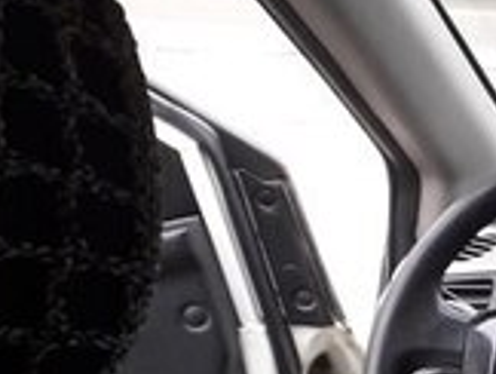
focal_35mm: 110
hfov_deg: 15.2
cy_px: 480
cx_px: 925
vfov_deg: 13.1
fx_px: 1578
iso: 64
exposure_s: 1/100
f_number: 1.9
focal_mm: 3.6
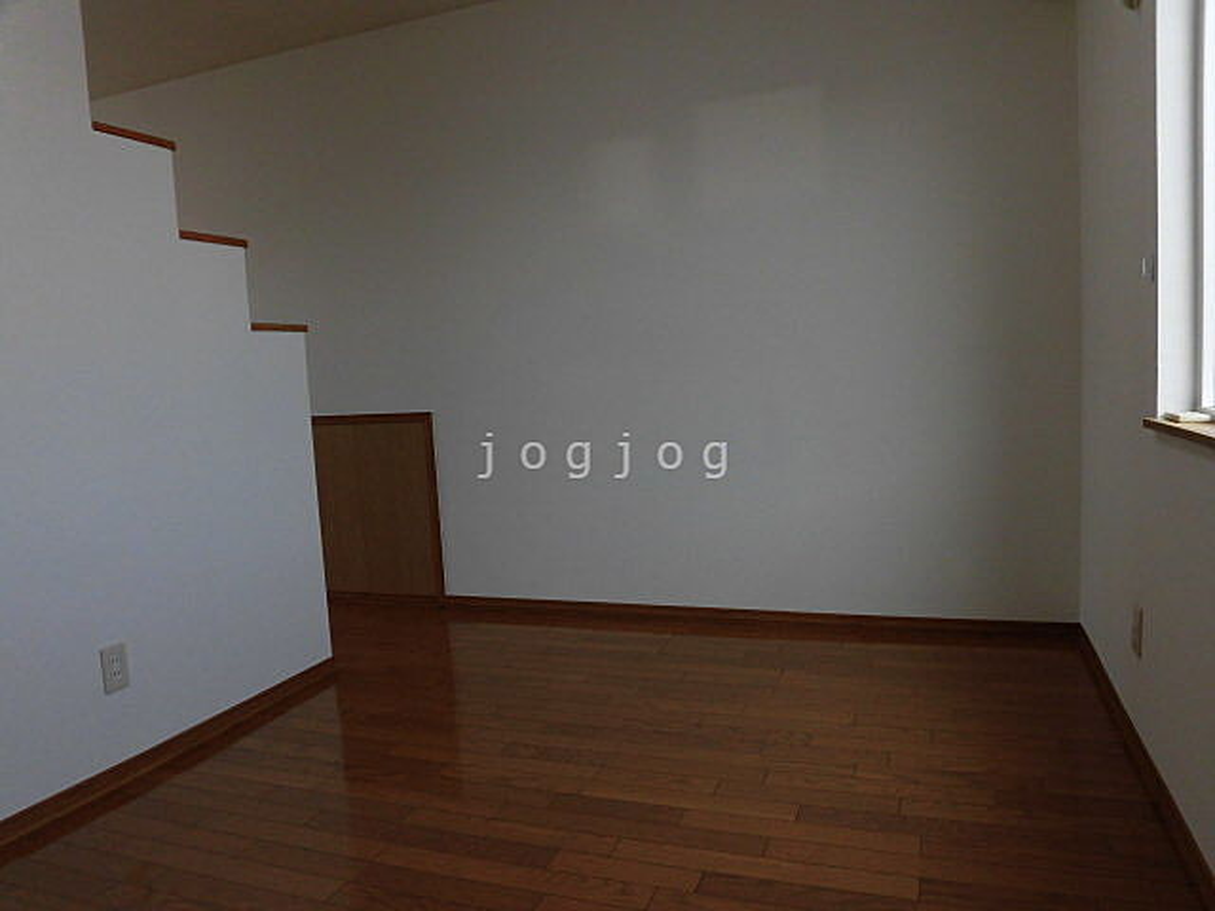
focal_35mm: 24
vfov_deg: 56.8
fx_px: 842
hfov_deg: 71.6
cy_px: 456
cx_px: 608
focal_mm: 4.3
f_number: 3.1
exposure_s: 1/160
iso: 100
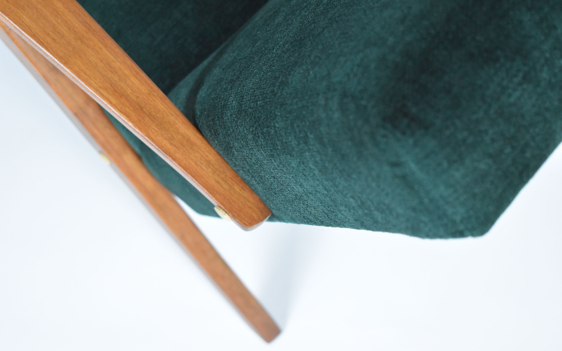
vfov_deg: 18.3
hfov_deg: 29.0
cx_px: 283
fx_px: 1087
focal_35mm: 71
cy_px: 175
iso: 2500
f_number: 5.3
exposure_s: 1/125
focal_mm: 46
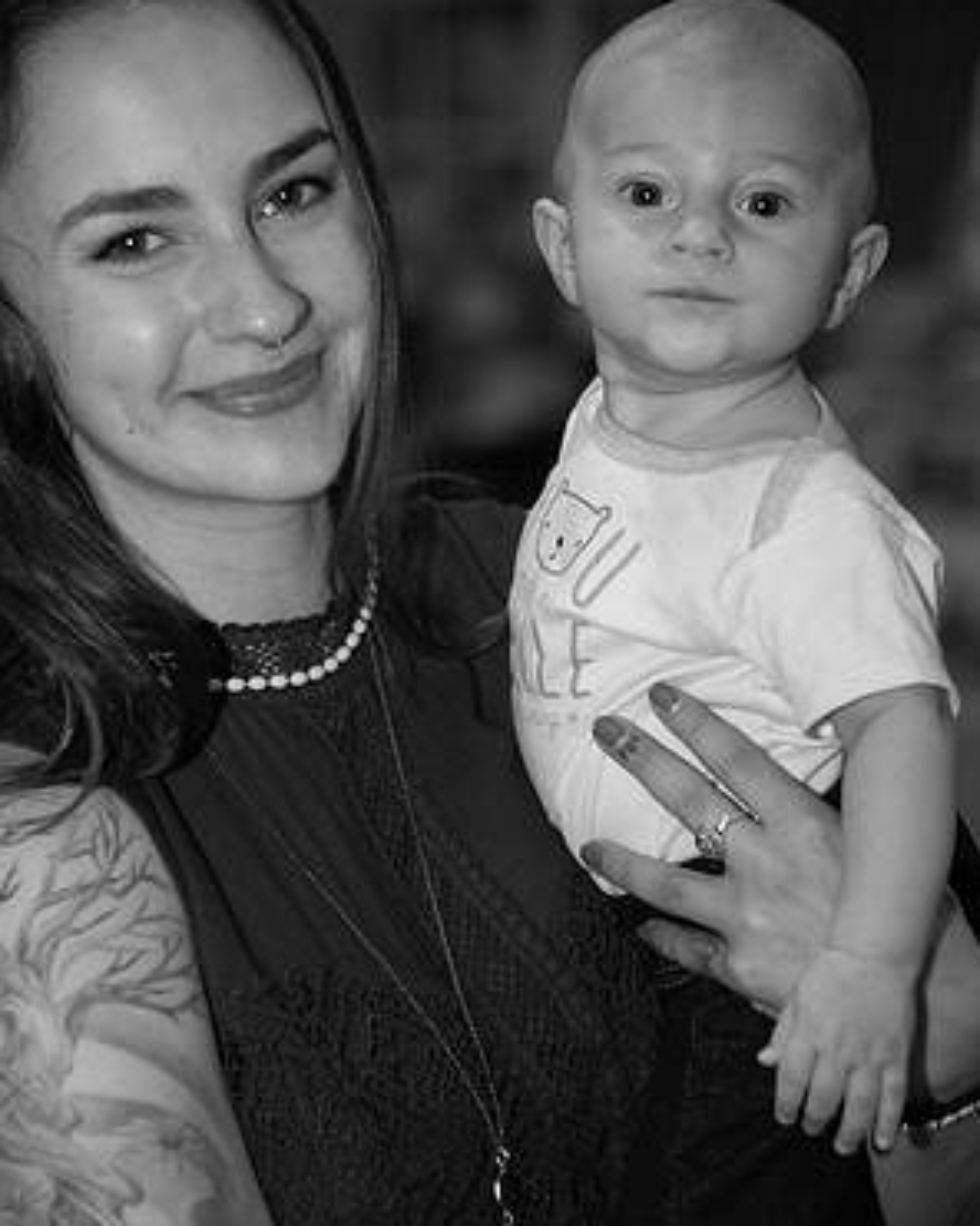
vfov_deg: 14.1
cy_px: 649
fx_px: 4967
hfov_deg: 11.3
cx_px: 490
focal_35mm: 137
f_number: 4
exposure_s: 1/200
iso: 640
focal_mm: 120
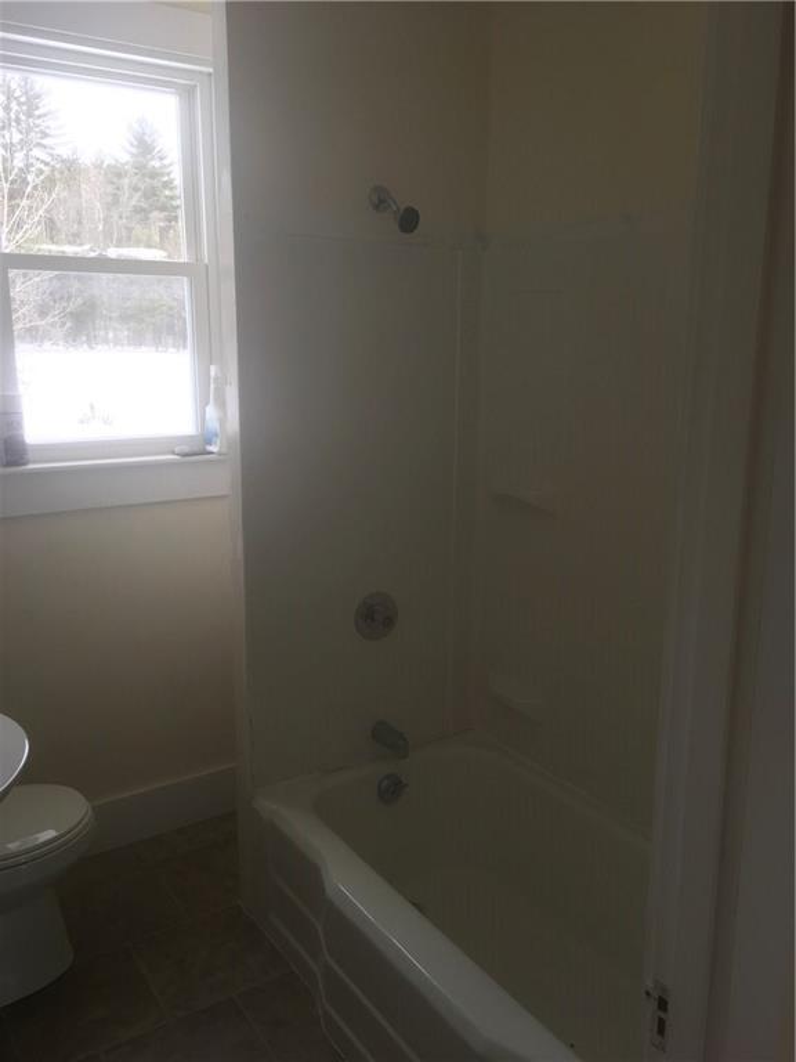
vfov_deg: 61.7
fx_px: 889
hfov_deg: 48.2
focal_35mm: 29
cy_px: 531
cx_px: 398
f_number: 2.2
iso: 32
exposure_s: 1/60
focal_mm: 4.15
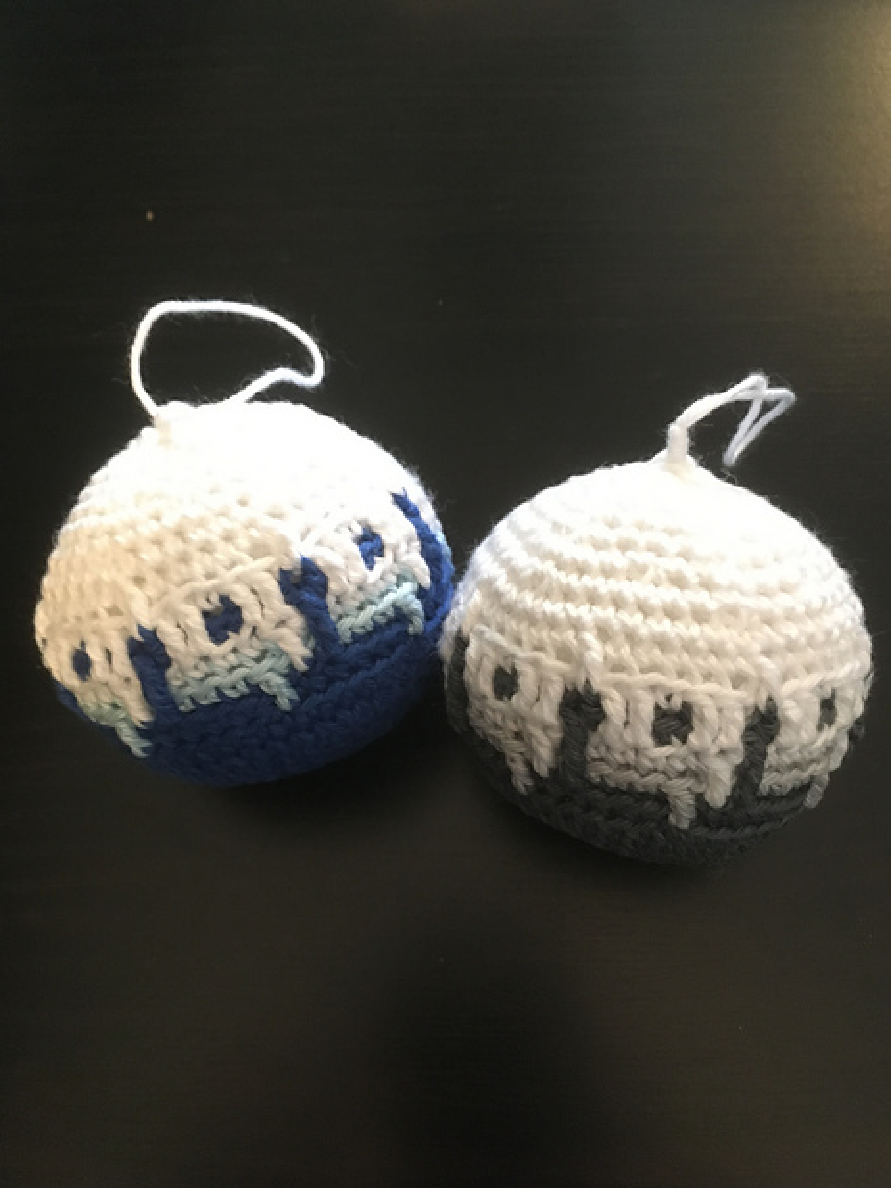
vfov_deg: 60.0
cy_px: 597
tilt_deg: -71.7
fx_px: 1030
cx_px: 459
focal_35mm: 30
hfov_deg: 46.8
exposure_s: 1/17
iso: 640
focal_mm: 4.15
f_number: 2.2
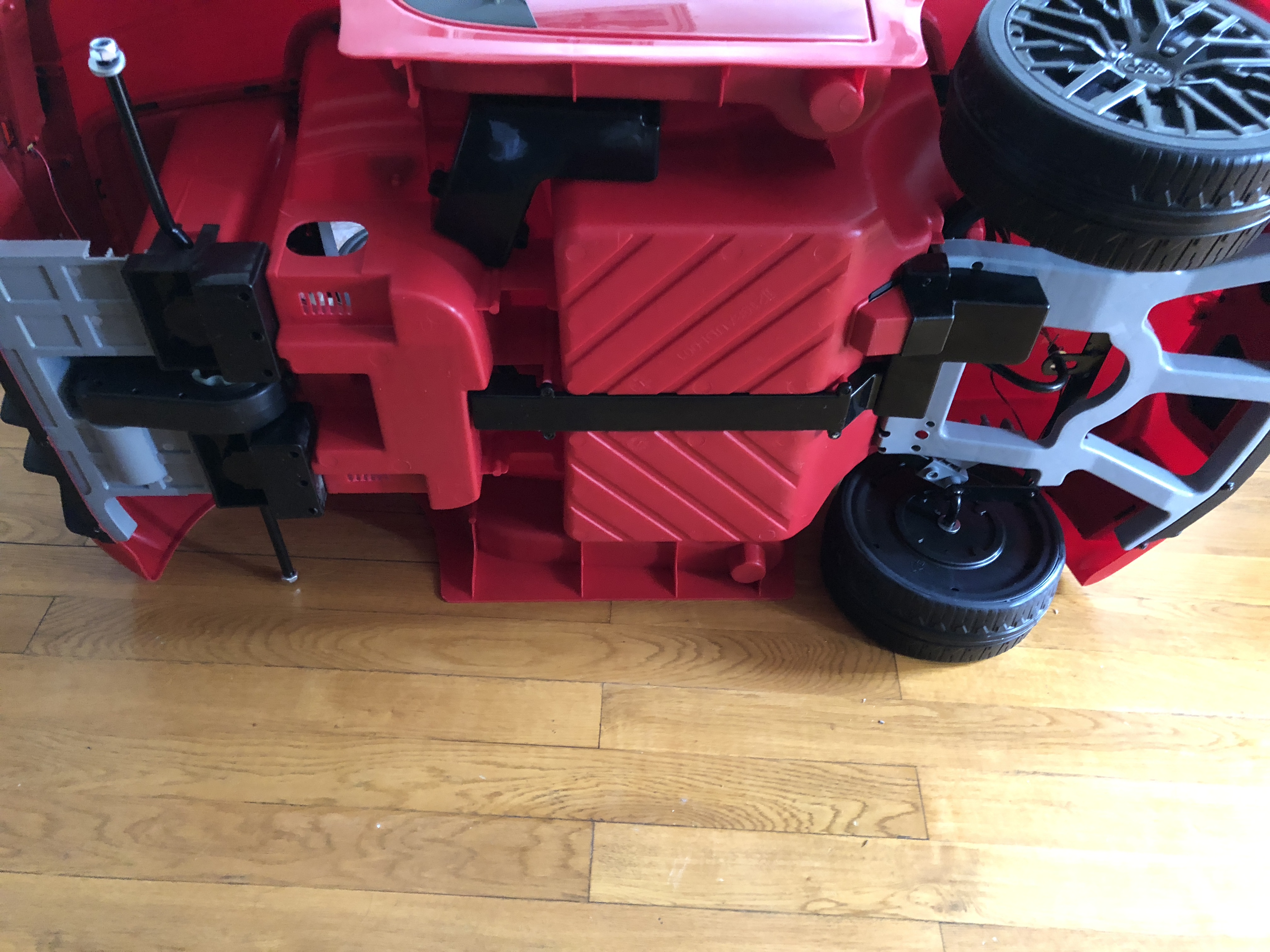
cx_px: 635
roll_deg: -2.3
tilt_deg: -44.3
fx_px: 1027
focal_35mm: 28
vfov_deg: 49.7
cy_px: 476
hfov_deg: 63.4
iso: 80
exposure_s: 1/4
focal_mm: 4
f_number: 1.8
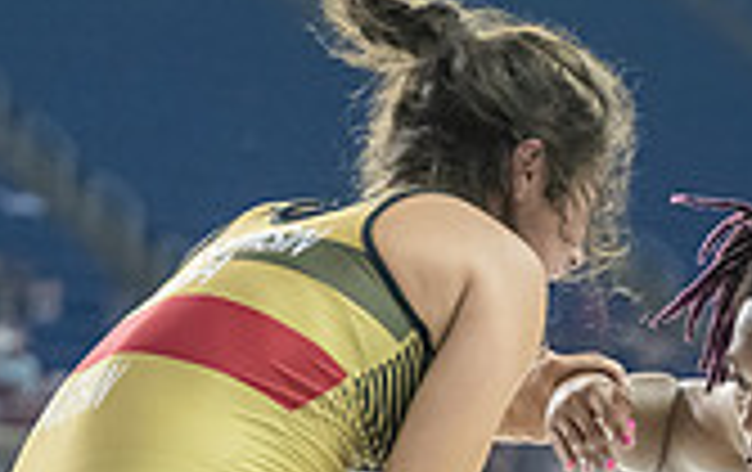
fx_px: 6282
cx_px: 814
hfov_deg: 6.8
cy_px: 840
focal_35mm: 306
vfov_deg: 4.3
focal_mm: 74
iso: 3600
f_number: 2.8
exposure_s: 1/800
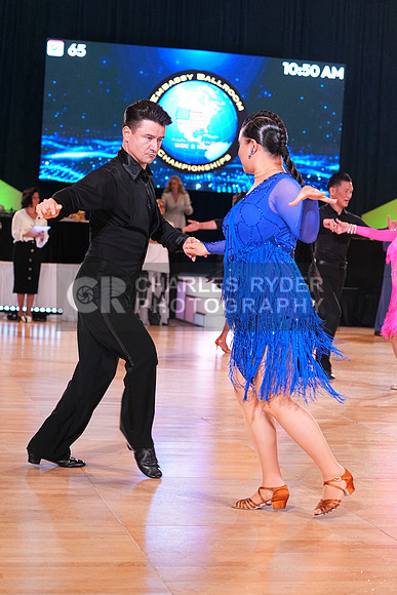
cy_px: 298
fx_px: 1207
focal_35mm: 73
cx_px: 198
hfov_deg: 18.7
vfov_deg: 27.7
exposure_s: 1/200
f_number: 4.5
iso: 2000
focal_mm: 73
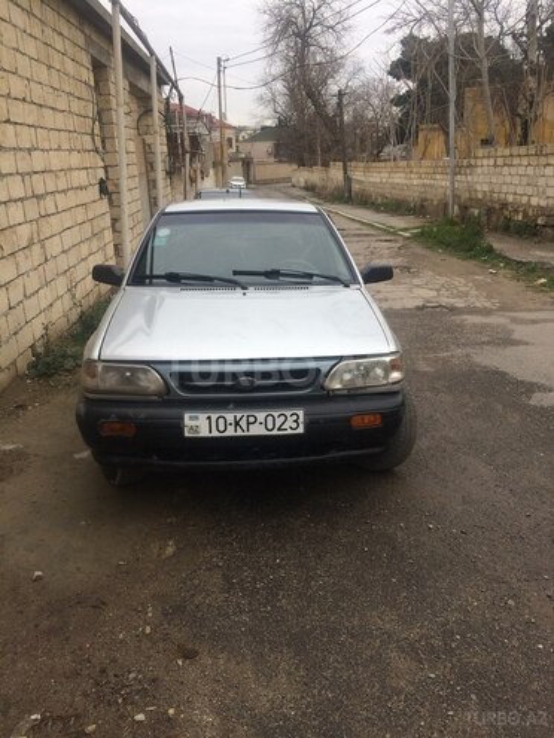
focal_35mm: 29
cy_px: 369
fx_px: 619
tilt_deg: -19.8
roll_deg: +2.3
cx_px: 277
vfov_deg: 61.7
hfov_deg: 48.2
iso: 32
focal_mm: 4.15
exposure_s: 1/380
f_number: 2.2
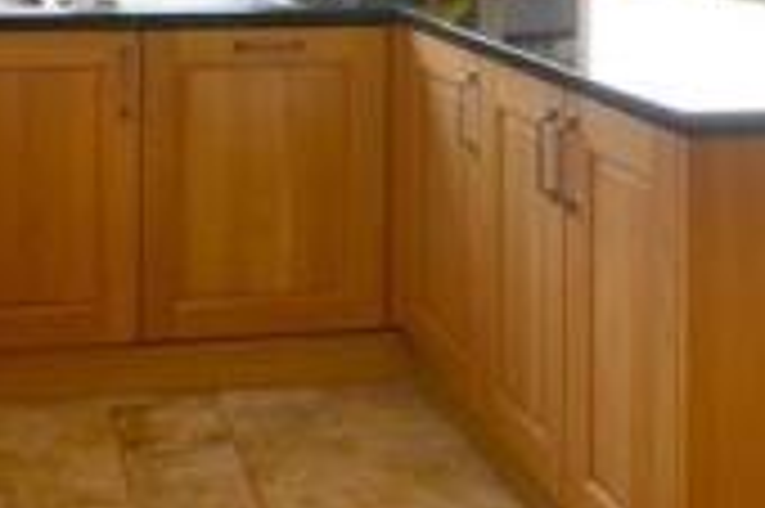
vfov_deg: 21.1
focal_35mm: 58
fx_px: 1231
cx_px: 234
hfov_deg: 34.1
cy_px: -160
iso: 200
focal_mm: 10
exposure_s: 1/15
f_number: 11
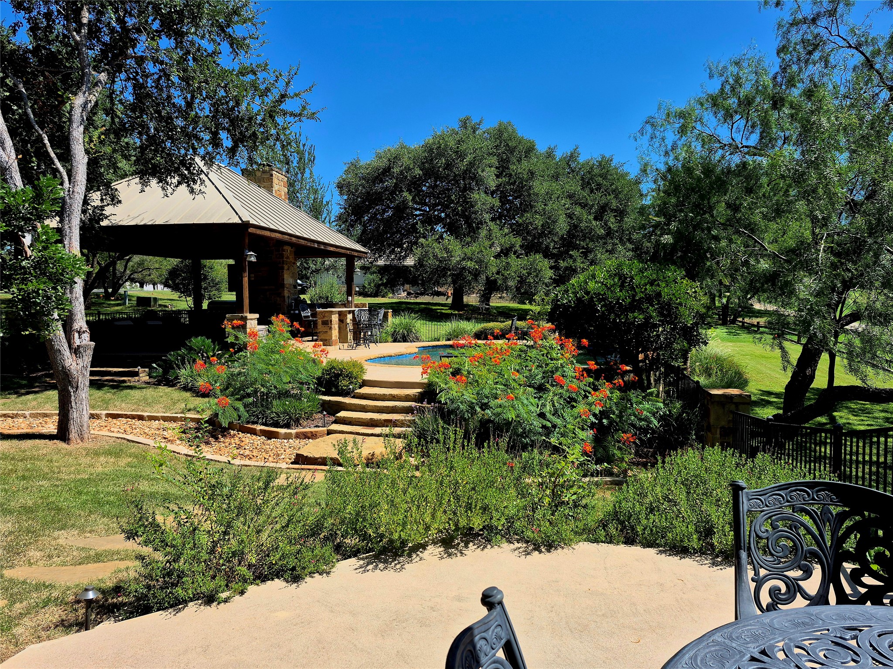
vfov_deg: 58.9
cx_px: 446
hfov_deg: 73.9
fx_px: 593
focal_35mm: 23
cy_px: 334
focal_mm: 5.4
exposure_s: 1/1667
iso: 25
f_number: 1.8
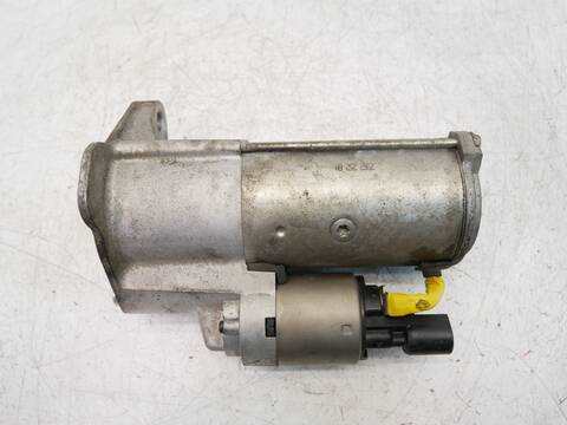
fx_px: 393
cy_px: 212
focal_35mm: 24
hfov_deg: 71.6
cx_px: 284
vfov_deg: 56.8
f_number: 3.5
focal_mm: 12
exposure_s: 1/60
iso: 500
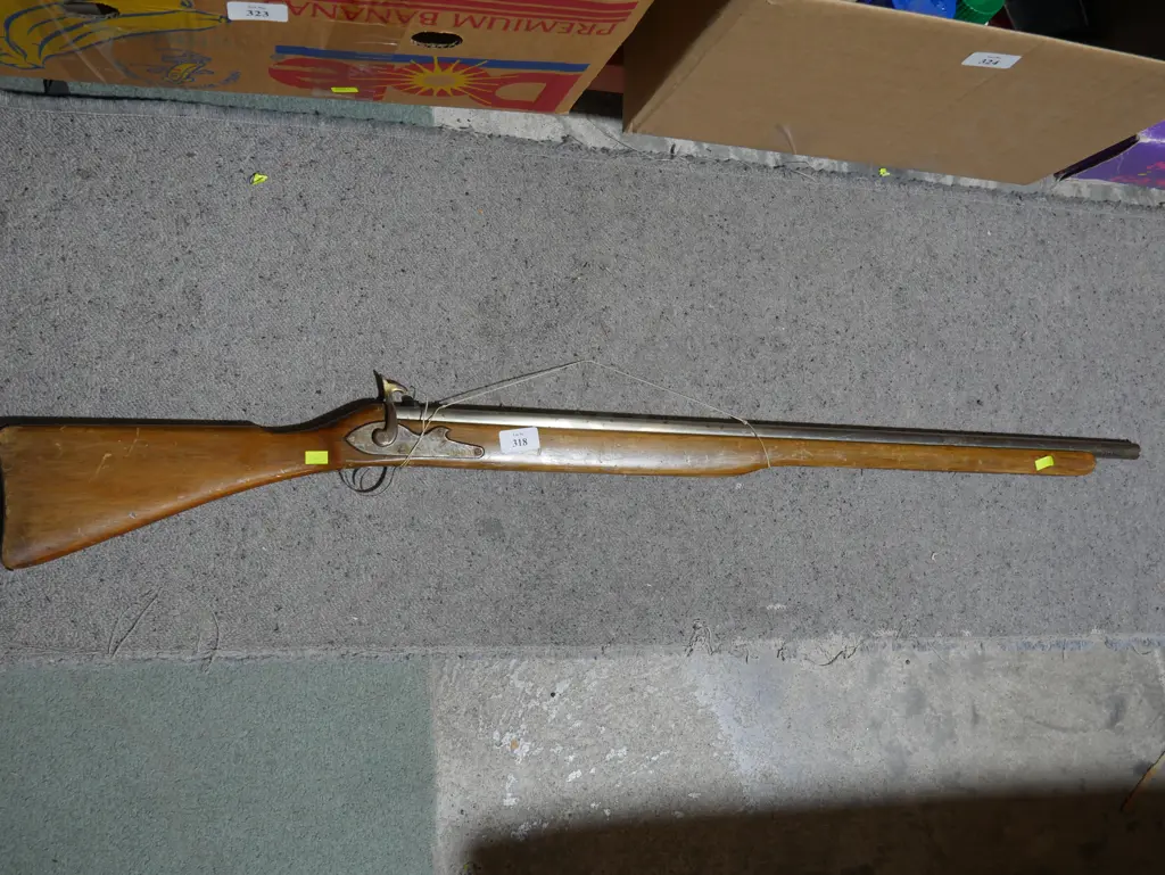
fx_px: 1145
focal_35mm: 34
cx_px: 582
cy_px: 438
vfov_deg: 41.8
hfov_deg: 53.9
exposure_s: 1/60
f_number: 4
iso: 320
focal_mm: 17
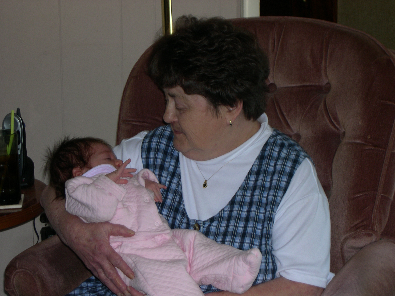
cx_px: 198
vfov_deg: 13.0
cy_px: 148
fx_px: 1301
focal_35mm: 114
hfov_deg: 17.3
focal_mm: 24
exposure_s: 1/60
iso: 144
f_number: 4.9
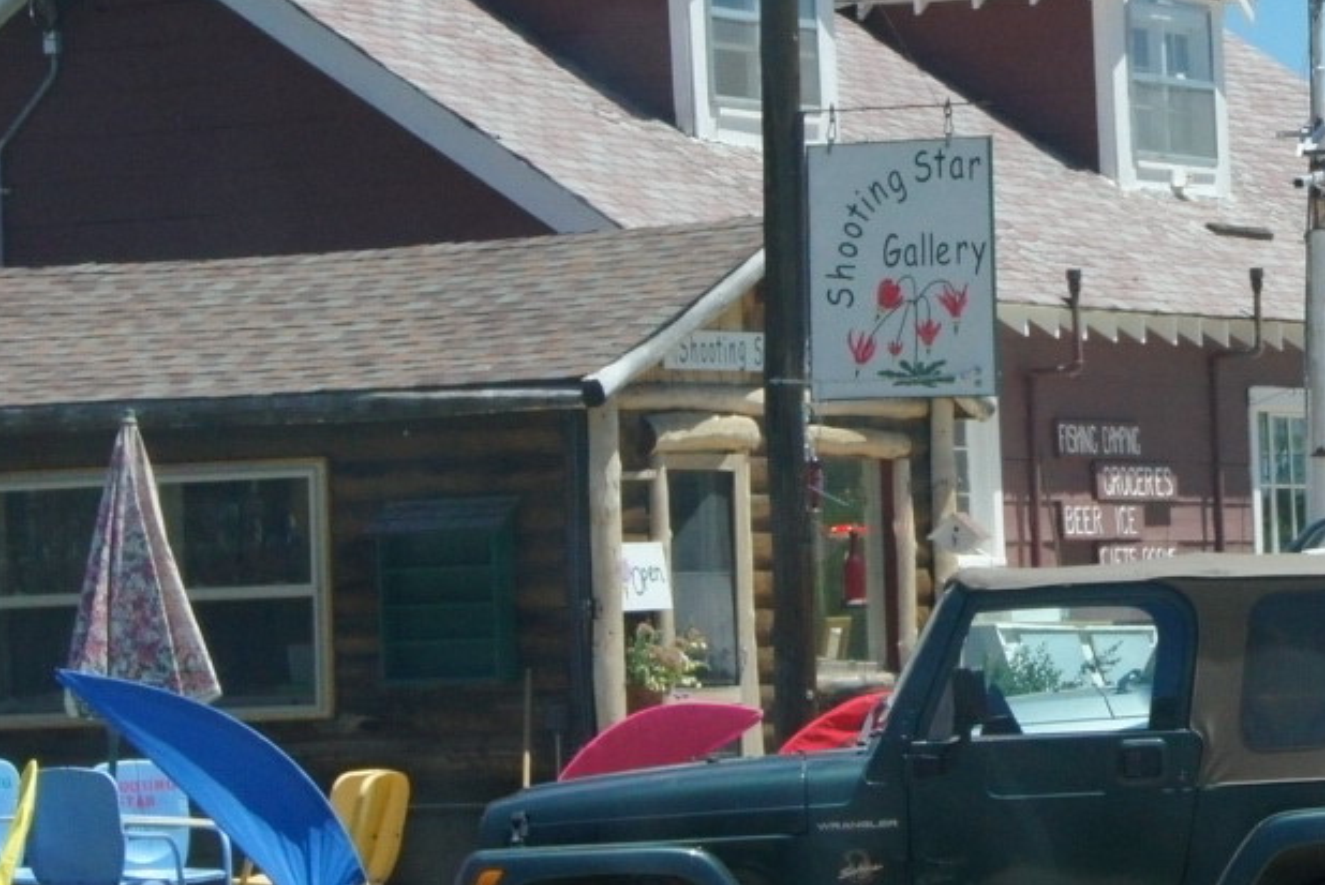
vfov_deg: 7.0
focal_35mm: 196
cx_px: 1295
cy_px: 225
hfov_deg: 10.4
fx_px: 7219
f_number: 11
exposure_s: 1/1000
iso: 800
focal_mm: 50
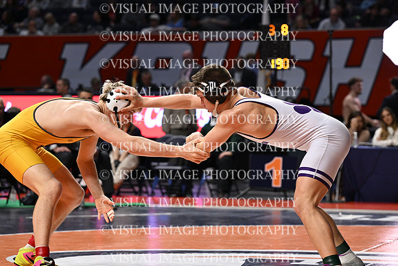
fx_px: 1493
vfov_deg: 10.2
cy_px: 133
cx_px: 199
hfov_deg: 15.2
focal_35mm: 135
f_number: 4.5
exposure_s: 1/1000
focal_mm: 135
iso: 3600
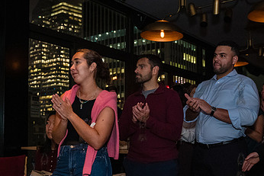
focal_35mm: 49
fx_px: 359
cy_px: 128
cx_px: 142
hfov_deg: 40.3
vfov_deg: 27.2
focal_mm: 29
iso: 12800
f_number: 3.5
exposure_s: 1/320
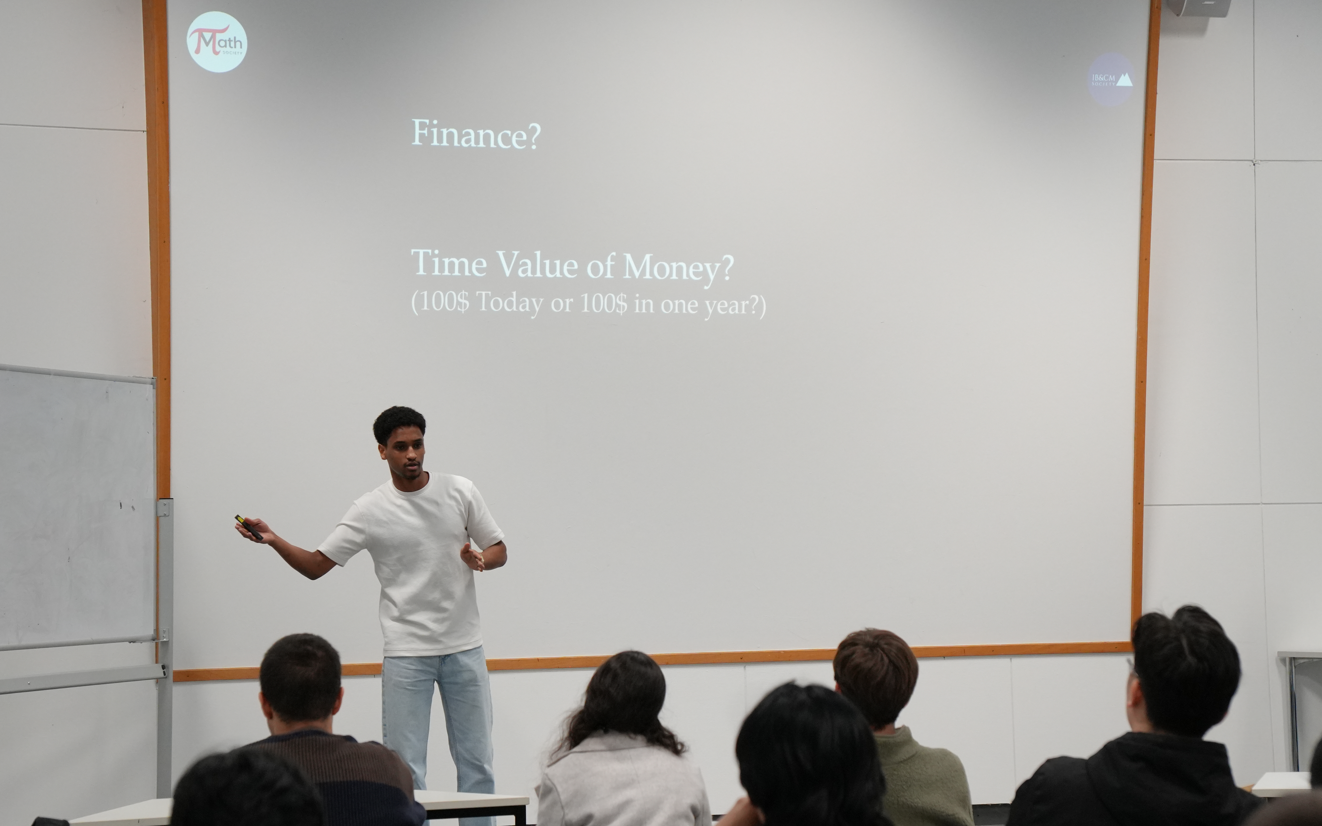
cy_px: 460
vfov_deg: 16.4
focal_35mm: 80
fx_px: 2867
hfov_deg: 26.0
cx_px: 636
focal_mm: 47
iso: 1600
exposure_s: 1/160
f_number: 4
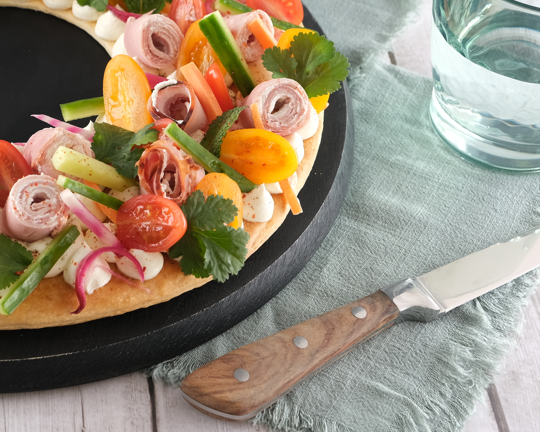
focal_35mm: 84
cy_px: 105
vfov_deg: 18.2
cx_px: 4
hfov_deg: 21.9
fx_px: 1343
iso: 200
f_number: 4.5
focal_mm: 27.4
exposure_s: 1/60
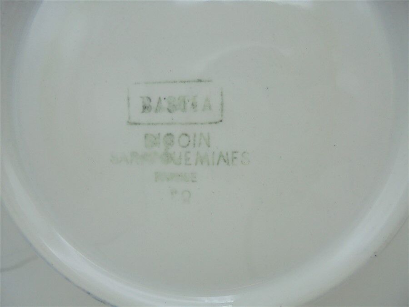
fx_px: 307
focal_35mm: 26
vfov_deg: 53.1
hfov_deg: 67.3
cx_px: 204
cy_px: 154
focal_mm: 4.6
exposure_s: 1/80
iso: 100
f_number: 3.5
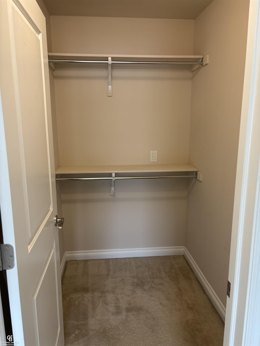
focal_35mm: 26
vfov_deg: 67.3
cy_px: 173
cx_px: 130
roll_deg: -0.3
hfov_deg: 53.1
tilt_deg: -12.3
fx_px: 260
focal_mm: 5.96
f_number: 1.6
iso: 125
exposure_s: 1/60
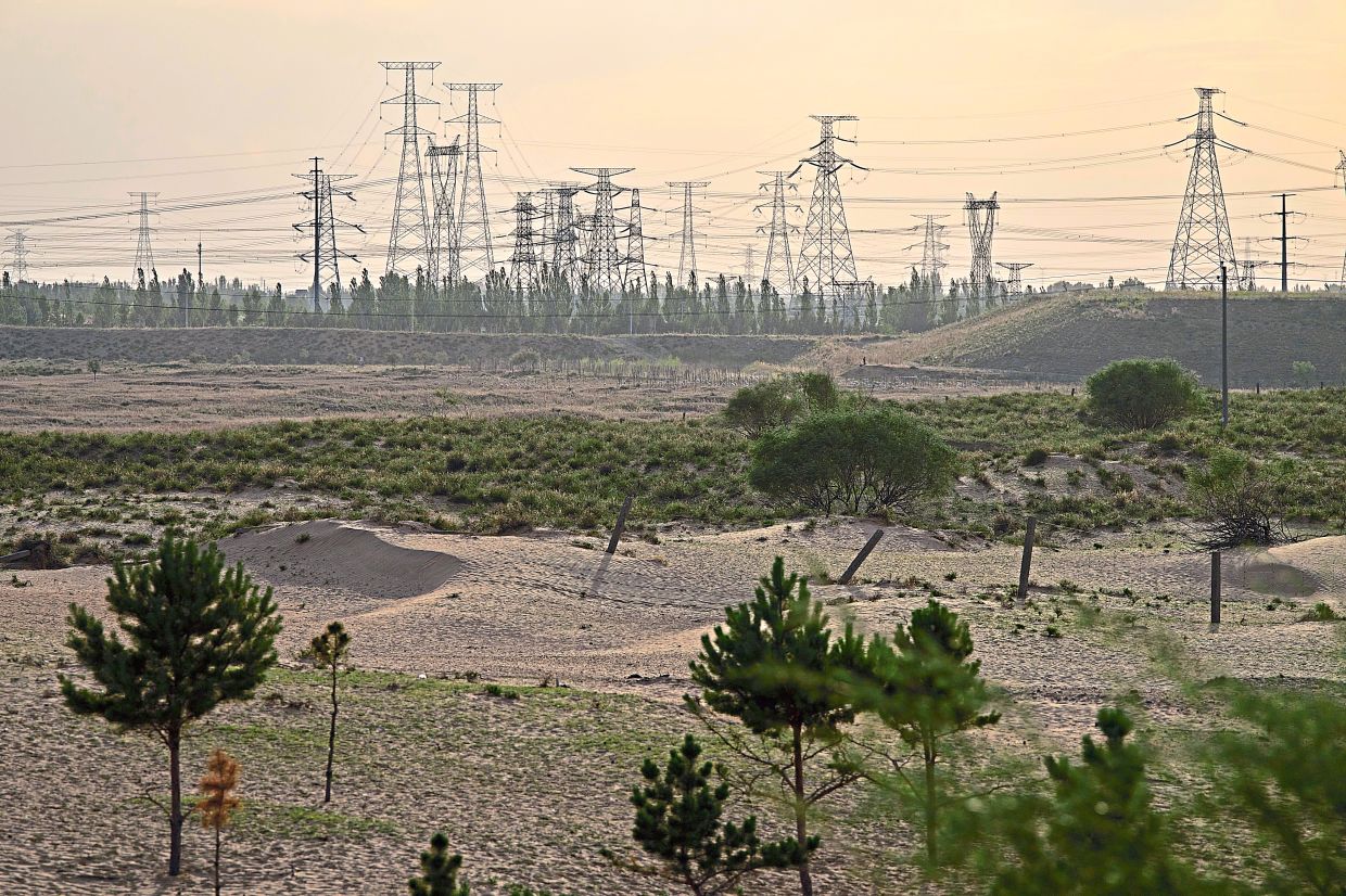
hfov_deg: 10.3
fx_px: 7475
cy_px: 448
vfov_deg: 6.9
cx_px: 673
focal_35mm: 200
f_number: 5
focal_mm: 200
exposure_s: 1/3200
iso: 100
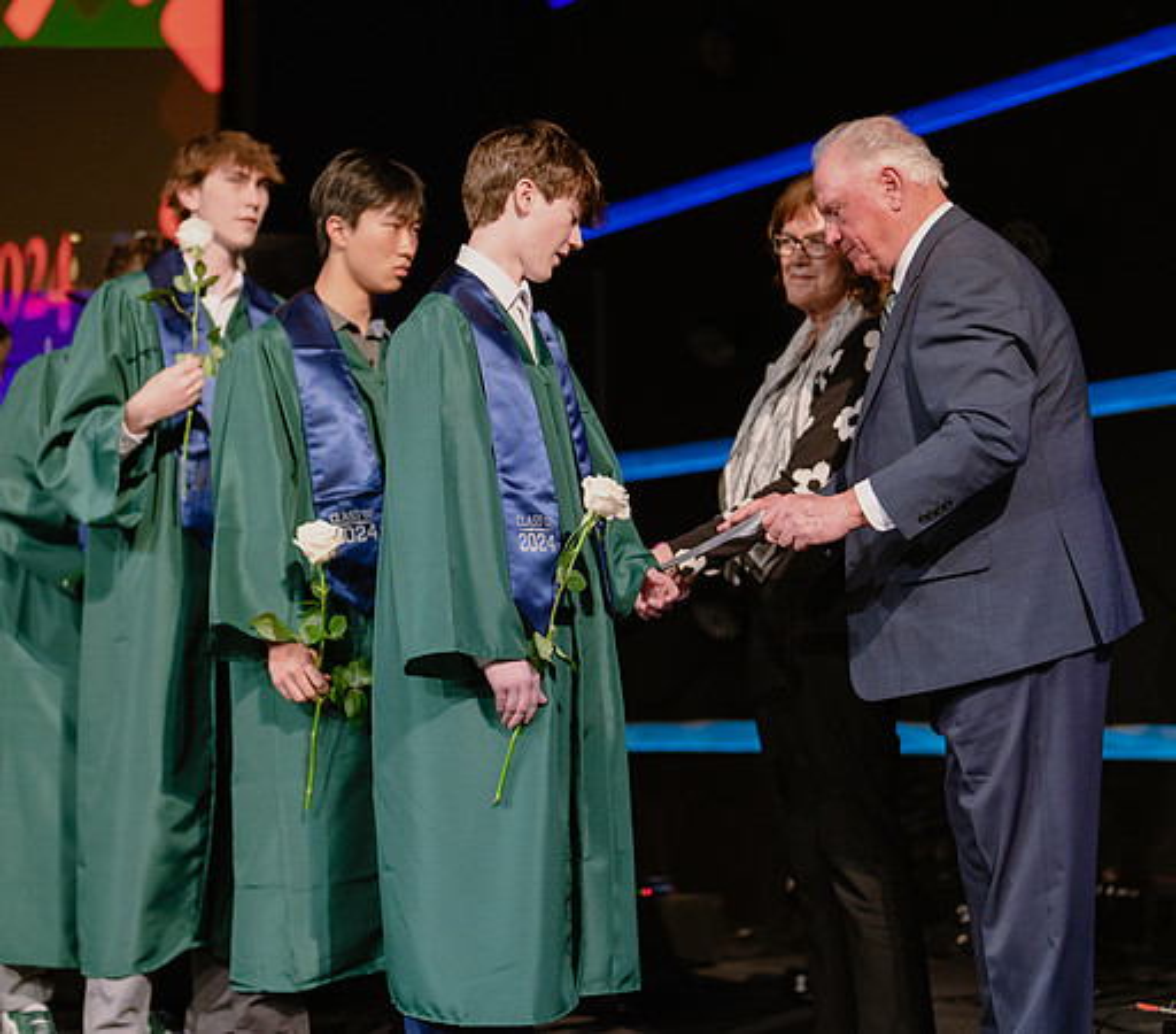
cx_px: 560
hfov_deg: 24.9
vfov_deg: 21.9
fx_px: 2663
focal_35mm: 74
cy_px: 398
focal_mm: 50
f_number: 1.2
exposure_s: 1/320
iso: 640
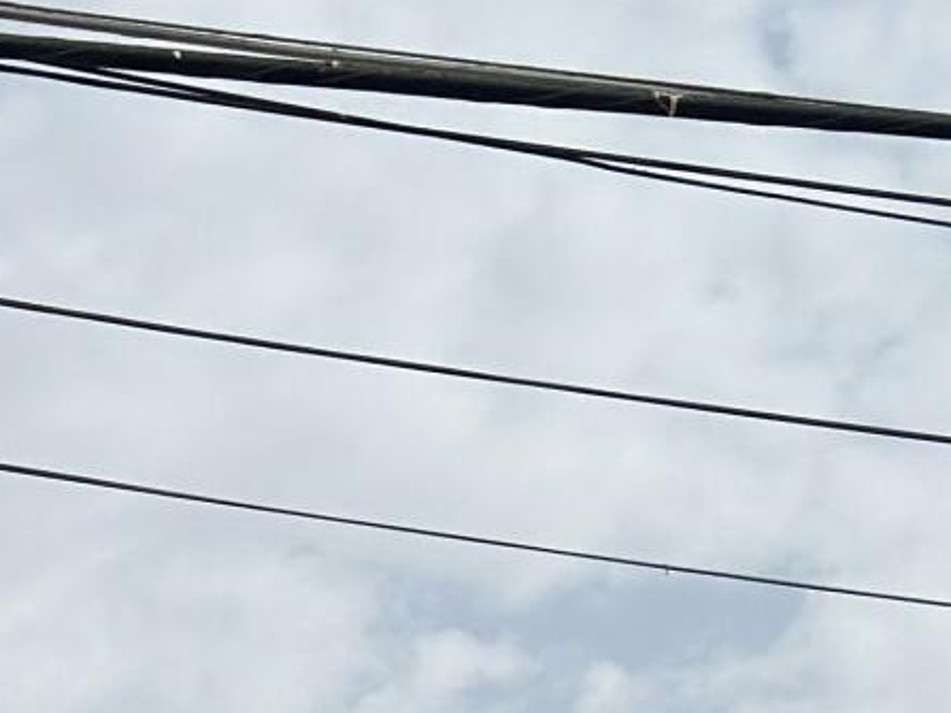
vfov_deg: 5.8
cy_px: 2277
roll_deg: -0.1
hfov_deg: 8.3
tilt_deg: +2.2
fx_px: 6454
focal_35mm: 235
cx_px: -262
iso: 64
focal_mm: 6.76
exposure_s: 1/8264
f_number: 1.78
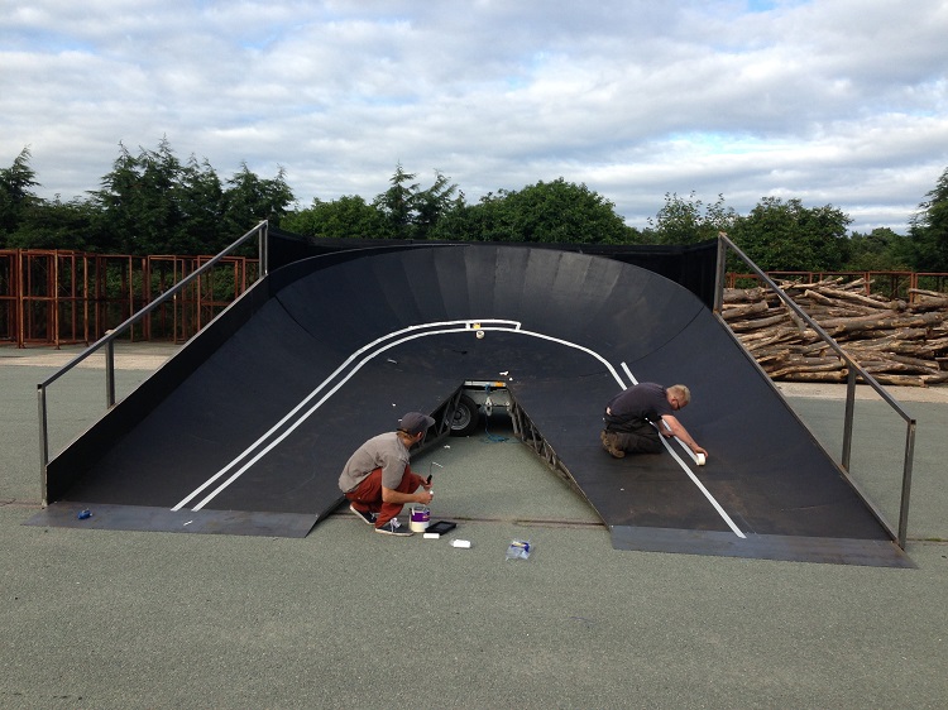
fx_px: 903
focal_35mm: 33
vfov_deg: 42.9
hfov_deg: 55.4
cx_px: 474
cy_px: 355
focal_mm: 4.13
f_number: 2.4
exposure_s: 1/704
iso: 50
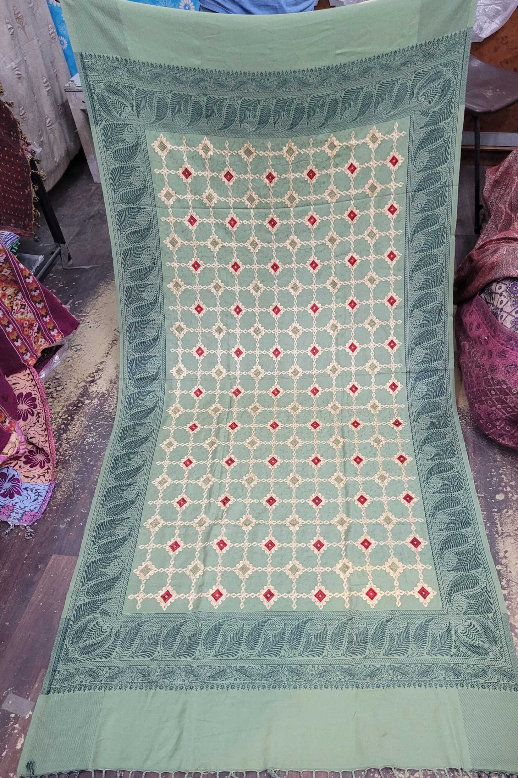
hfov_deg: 46.3
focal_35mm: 28
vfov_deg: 65.5
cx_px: 287
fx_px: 604
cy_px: 391
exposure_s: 1/50
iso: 500
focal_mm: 5.4
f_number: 1.8
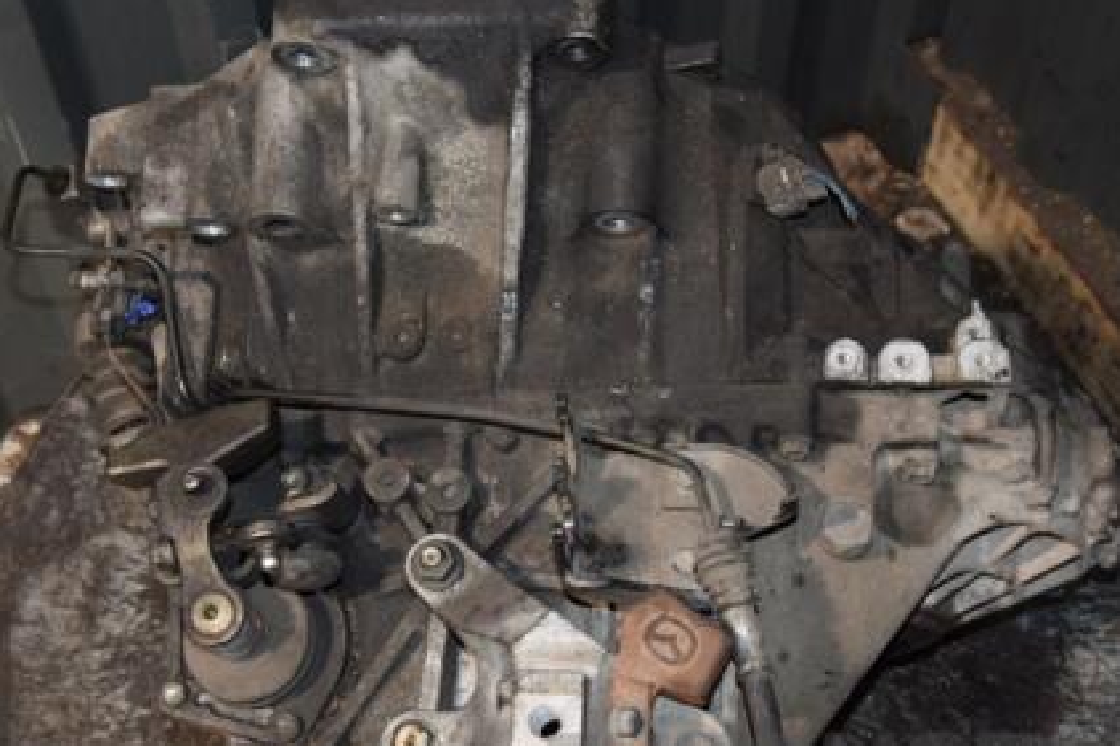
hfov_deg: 31.4
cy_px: 419
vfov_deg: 21.2
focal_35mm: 64
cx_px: 496
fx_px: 1990
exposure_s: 1/60
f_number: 5
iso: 800
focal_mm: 30
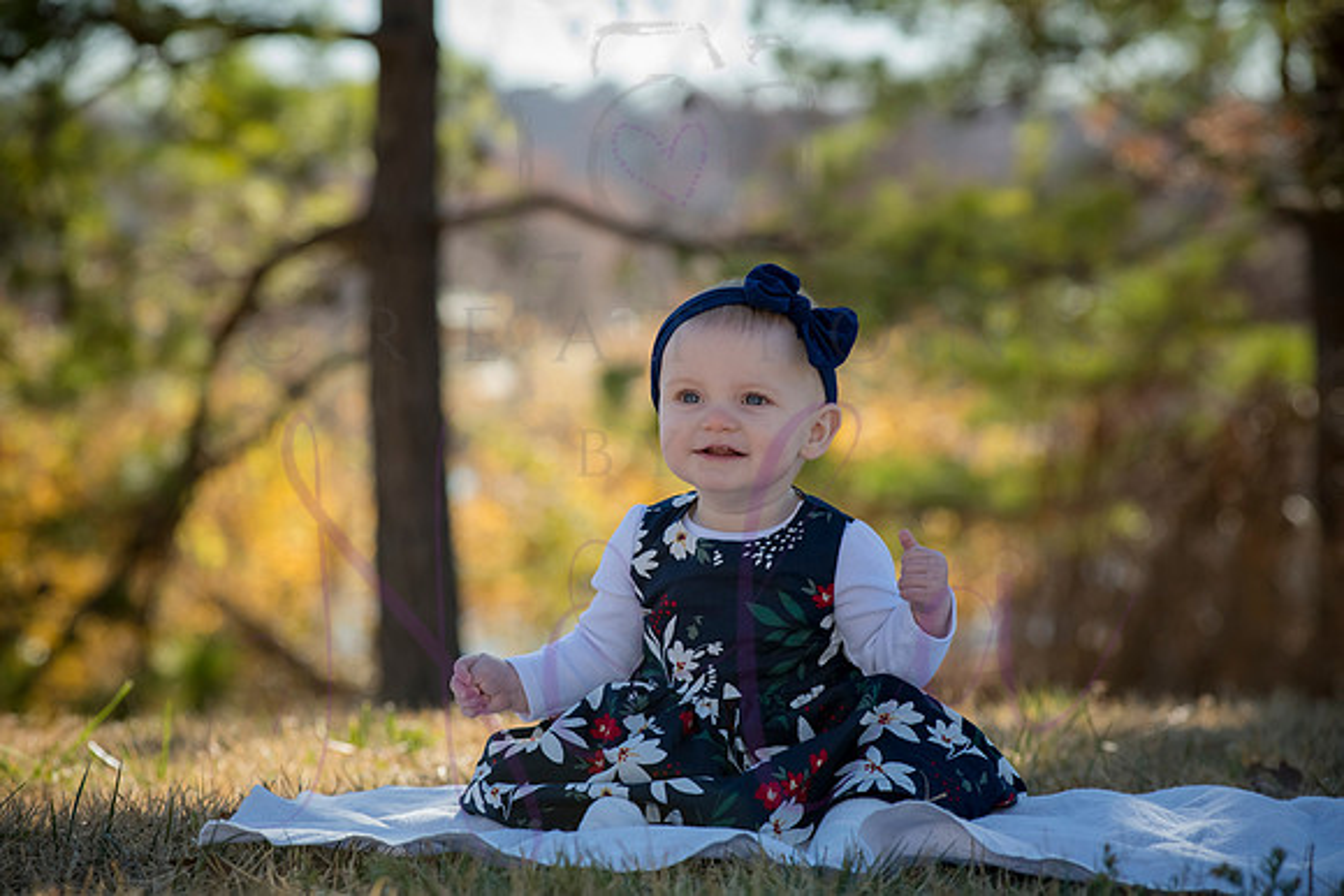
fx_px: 5041
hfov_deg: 15.2
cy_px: 448
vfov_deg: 10.2
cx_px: 672
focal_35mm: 135
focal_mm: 135
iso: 400
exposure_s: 1/640
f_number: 5.6
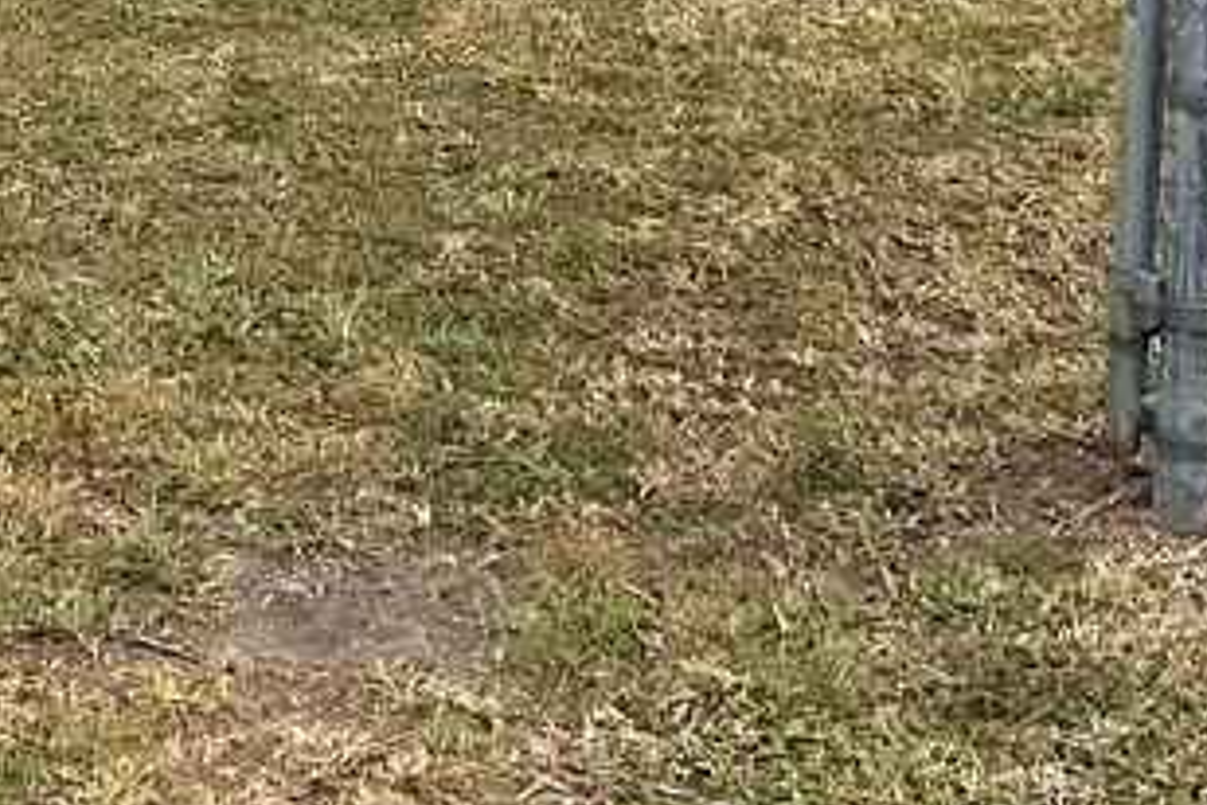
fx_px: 3353
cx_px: 109
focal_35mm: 100
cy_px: -653
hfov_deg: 20.0
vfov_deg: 12.5
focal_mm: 3
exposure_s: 1/1015
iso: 16
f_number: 1.8
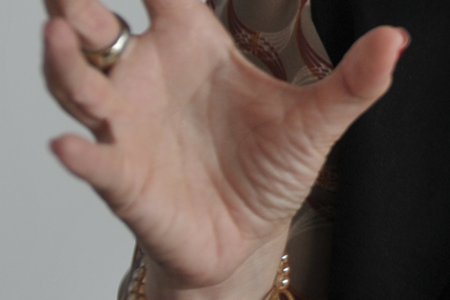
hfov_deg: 4.0
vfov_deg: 2.7
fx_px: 6426
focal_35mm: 514
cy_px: -152
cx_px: 833
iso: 800
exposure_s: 1/640
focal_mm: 125
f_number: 2.8
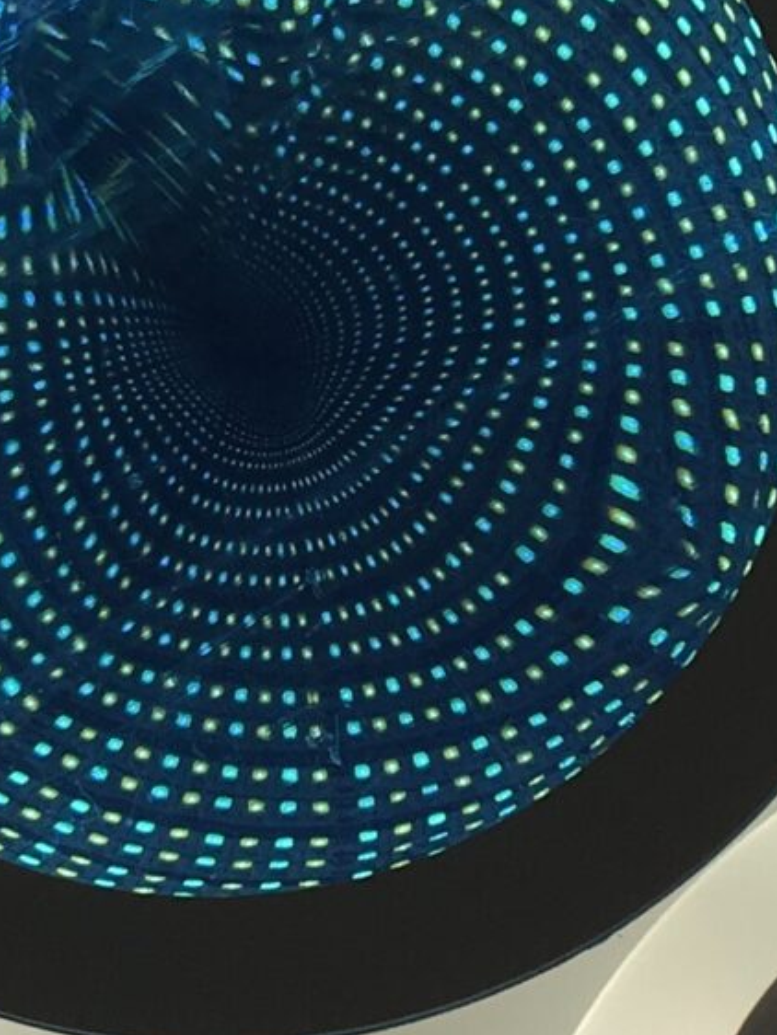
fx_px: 3948
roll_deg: +13.2
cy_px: 376
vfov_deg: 14.9
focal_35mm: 132
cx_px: 298
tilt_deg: +10.3
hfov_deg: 11.2
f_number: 2.2
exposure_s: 1/2481
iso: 25
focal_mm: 4.15
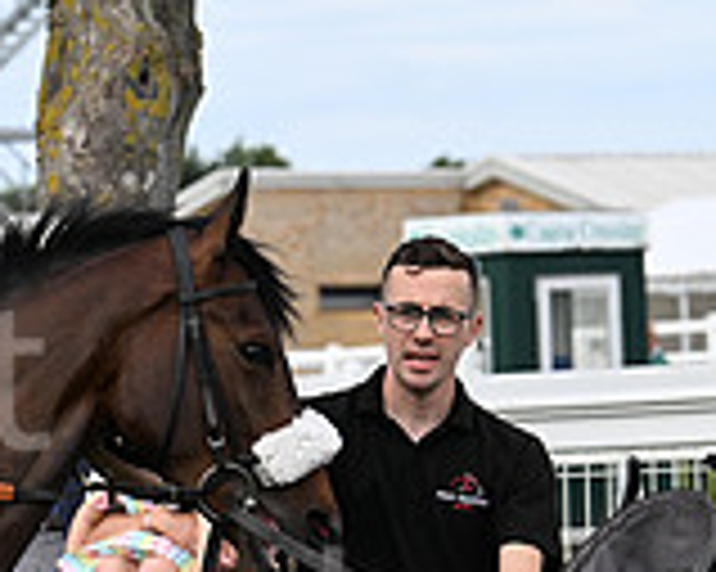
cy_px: 669
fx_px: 8111
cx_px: -230
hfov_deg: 5.0
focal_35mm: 383
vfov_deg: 4.0
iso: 500
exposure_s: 1/1600
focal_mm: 112
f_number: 5.6
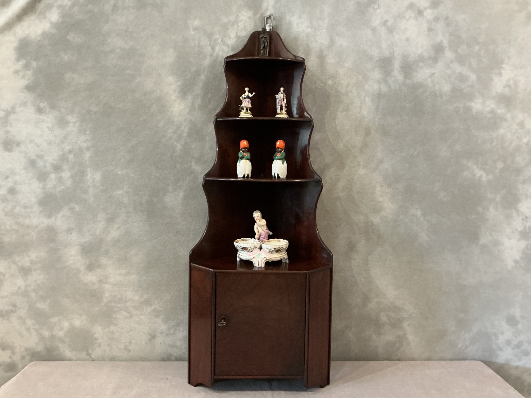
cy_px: 199
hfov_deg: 63.4
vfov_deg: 49.7
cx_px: 266
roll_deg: -0.4
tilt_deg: -6.1
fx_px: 430
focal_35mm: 28
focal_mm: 3
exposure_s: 1/33
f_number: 1.8
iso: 320
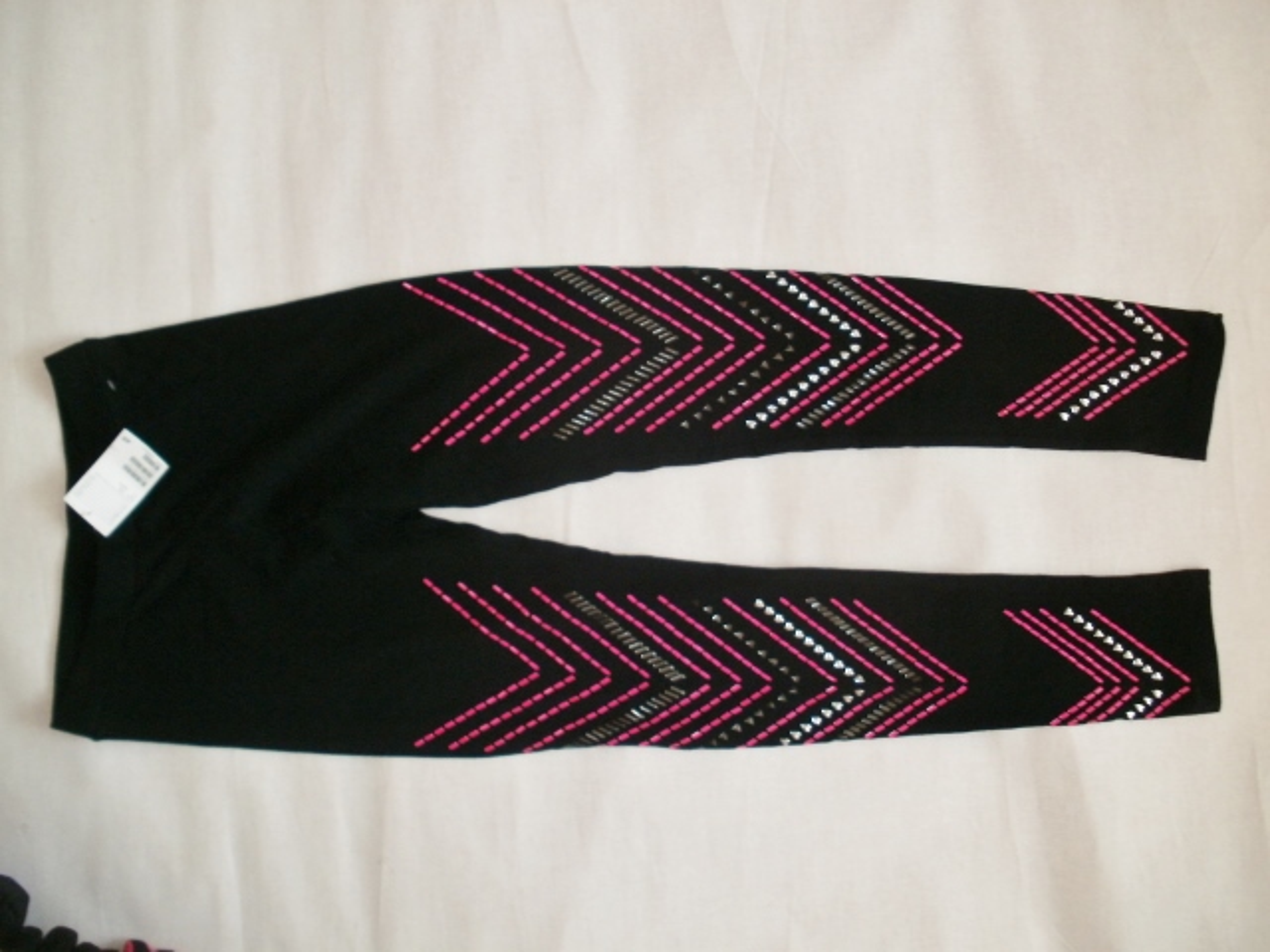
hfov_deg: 51.4
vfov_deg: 39.7
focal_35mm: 36
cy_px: 476
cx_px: 635
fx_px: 1321
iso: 125
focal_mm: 6.3
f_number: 3.5
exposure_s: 1/30
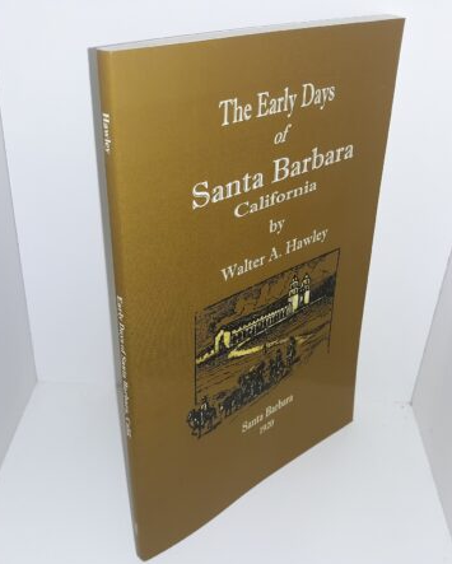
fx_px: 618
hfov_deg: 40.1
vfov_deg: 49.1
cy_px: 285
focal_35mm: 37
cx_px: 244
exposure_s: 1/120
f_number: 1.7
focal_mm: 3.7
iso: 50
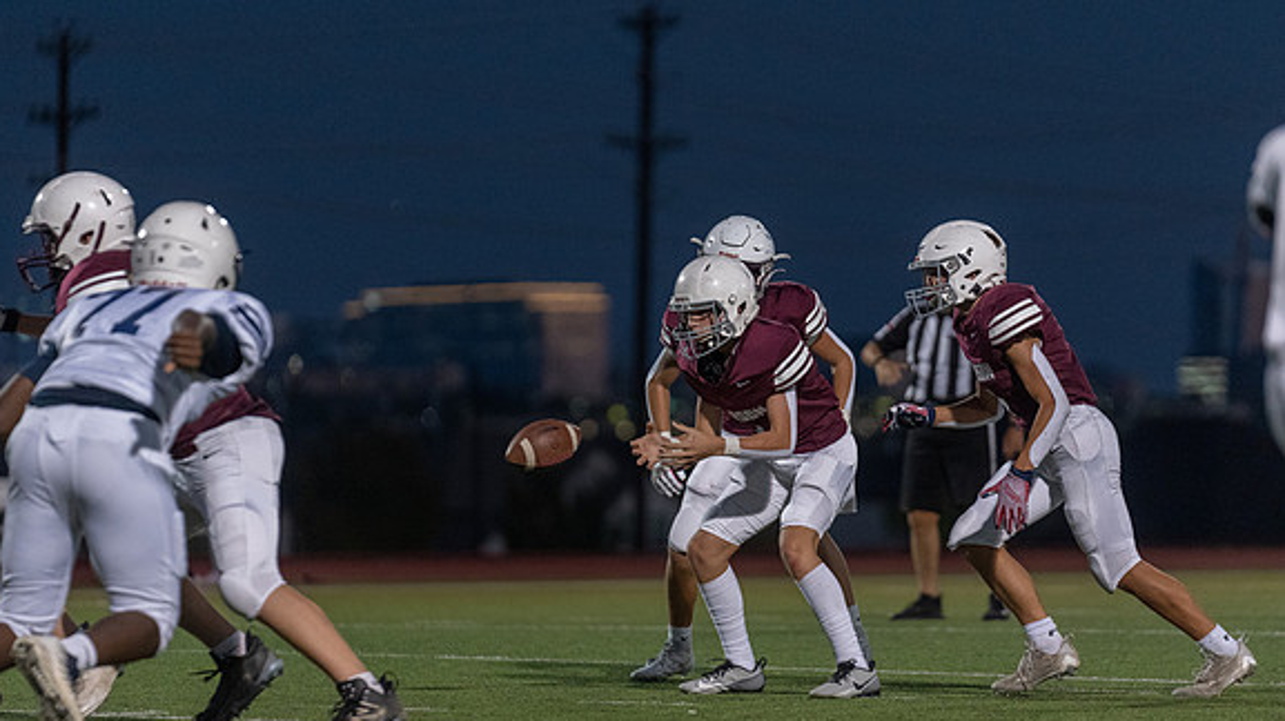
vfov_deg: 5.0
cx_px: 697
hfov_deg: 8.9
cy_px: 414
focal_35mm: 242
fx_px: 8242
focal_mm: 200
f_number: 2.8
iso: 4000
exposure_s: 1/1000
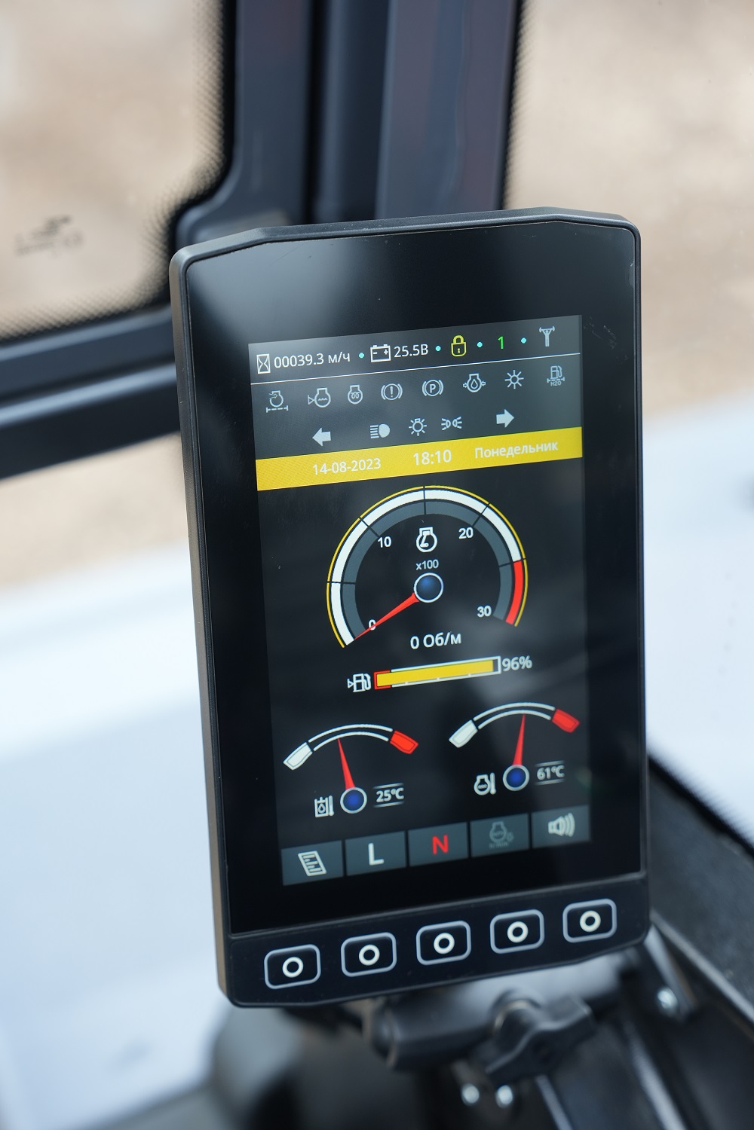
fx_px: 2199
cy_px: 565
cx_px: 377
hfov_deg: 19.5
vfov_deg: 28.8
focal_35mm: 70
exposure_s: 1/80
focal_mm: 70
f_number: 4
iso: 400
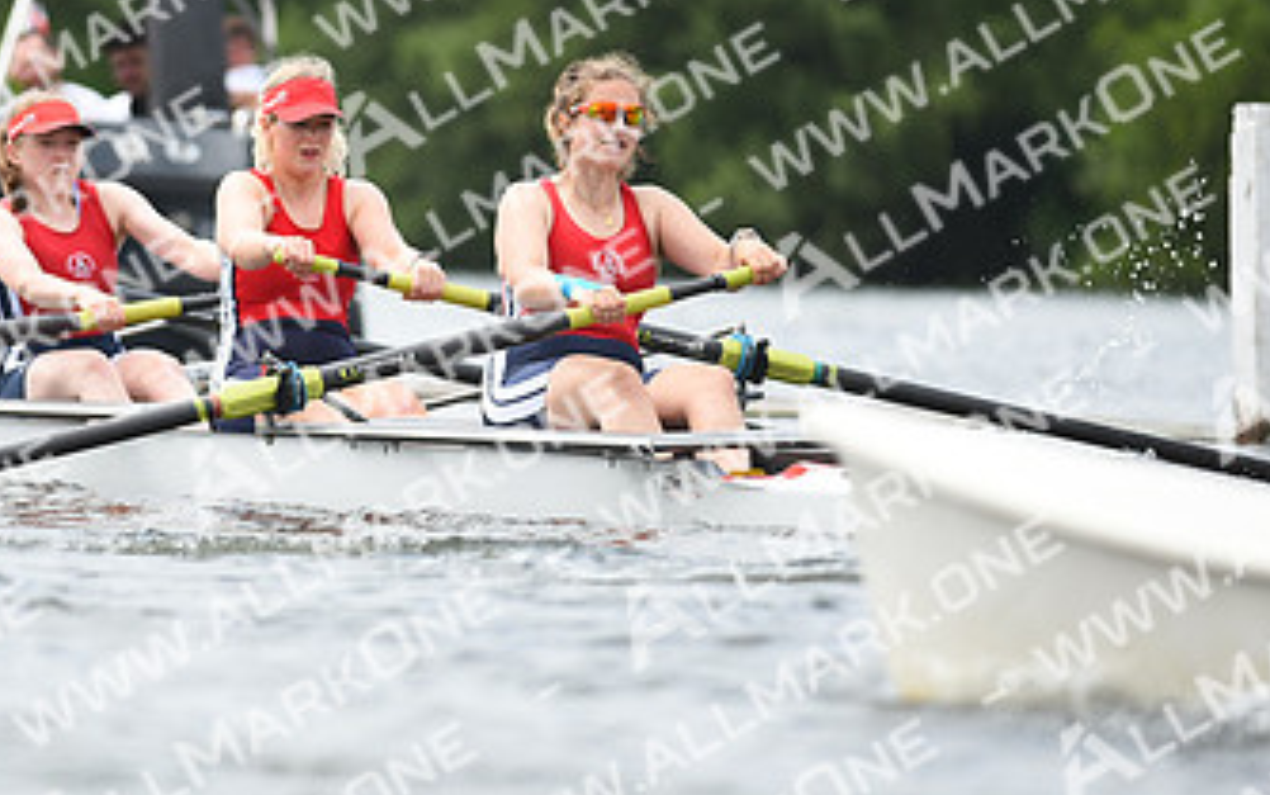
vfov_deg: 2.5
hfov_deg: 4.0
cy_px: 261
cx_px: 259
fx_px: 18385
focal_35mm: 531
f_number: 4
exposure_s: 1/1600
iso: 250
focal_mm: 300
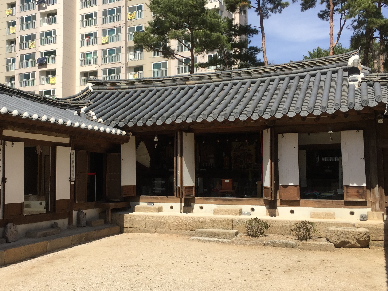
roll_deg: -1.6
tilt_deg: +5.0
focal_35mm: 39
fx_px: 437
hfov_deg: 47.6
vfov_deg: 36.8
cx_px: 159
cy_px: 150
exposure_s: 1/1980
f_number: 2.2
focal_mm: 4.15
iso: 32
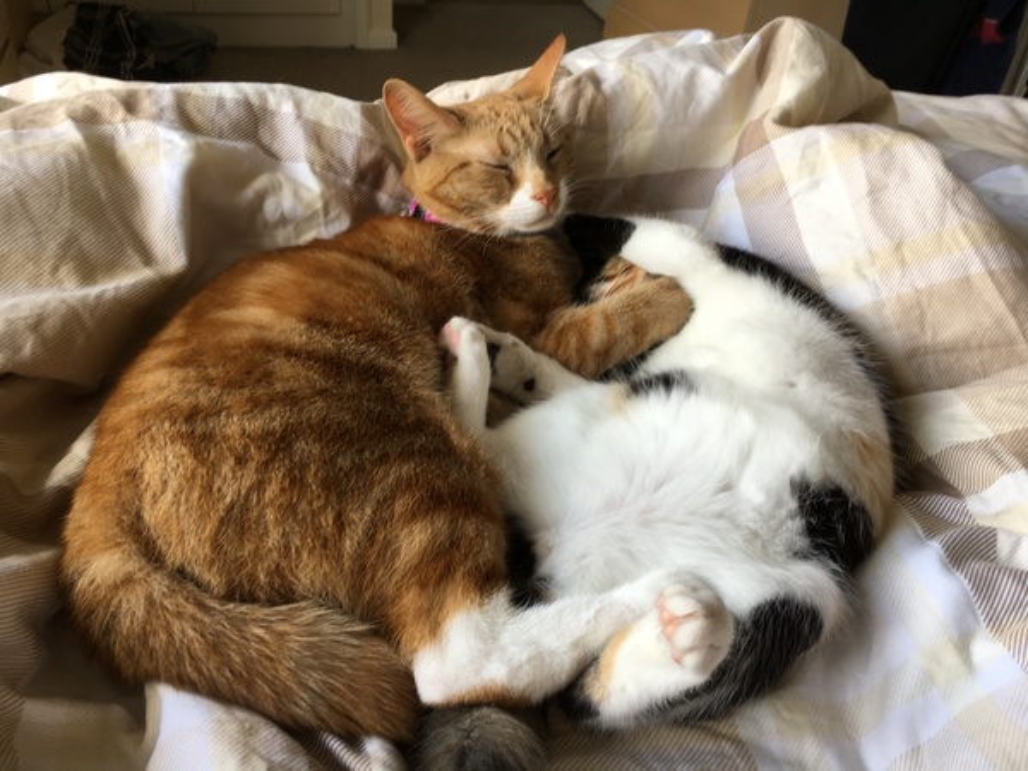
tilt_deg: -35.9
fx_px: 861
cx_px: 514
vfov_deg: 48.2
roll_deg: -4.7
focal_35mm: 29
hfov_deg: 61.7
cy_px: 386
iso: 25
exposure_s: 1/50
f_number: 2.2
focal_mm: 4.15
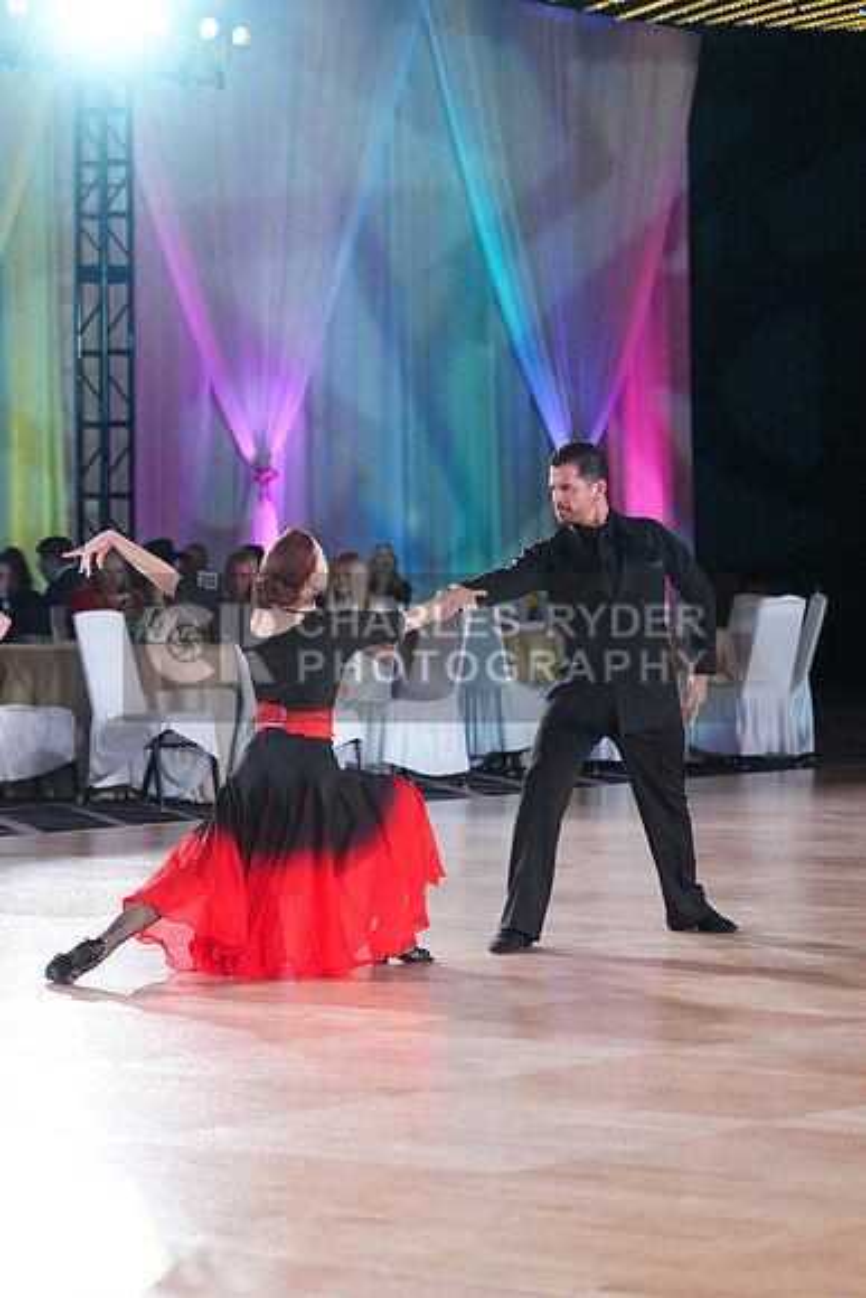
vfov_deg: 17.5
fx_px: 4219
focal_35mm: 117
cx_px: 433
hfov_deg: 11.7
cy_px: 649
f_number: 4
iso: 3200
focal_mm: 117
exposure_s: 1/400
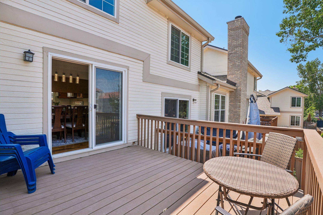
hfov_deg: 95.0
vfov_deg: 72.0
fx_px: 148
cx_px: 162
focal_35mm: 16
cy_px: 108
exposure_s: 1/200
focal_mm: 11
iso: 100
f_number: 8
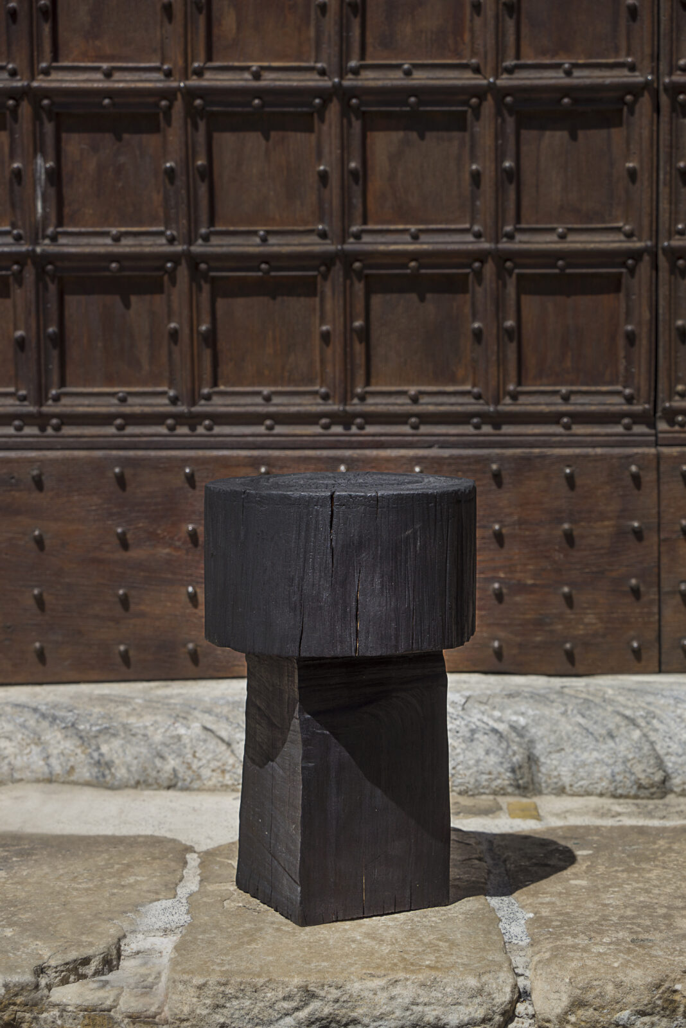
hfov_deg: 20.9
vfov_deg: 30.9
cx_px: 343
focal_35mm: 65
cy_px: 514
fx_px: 1856
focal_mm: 65
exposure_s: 1/1250
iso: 100
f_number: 5.6
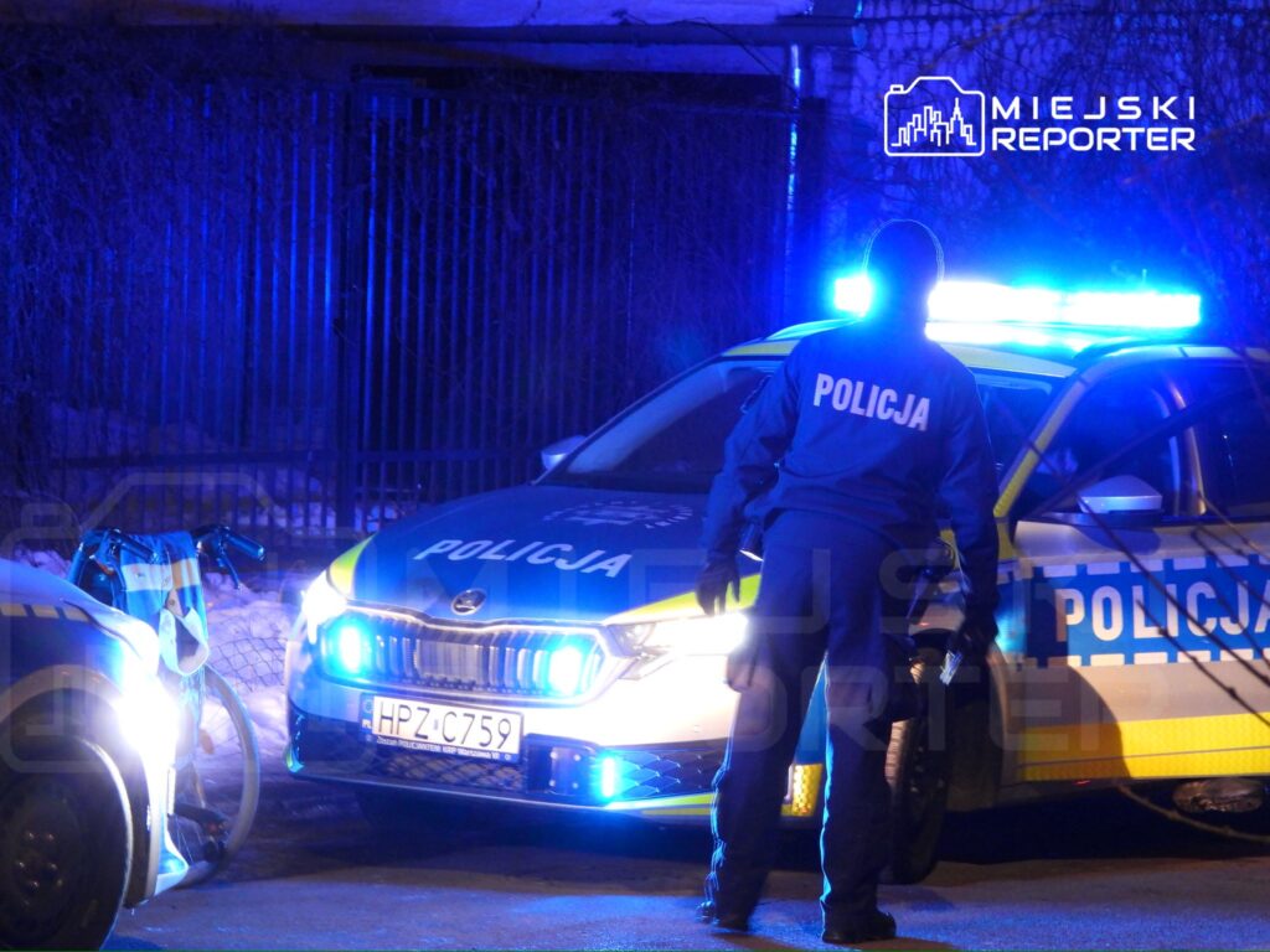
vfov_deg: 9.6
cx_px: 635
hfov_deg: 12.7
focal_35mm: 155
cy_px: 476
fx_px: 5687
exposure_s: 1/10
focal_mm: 27.9
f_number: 4
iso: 800
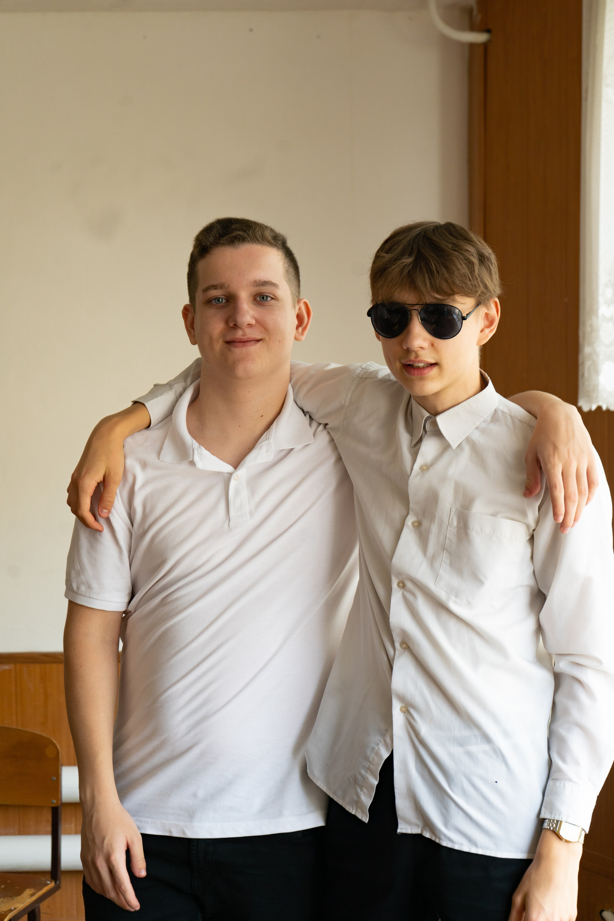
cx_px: 307
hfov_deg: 20.6
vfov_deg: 30.5
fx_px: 1688
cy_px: 460
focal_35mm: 66
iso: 160
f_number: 5.6
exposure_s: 1/125
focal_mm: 66
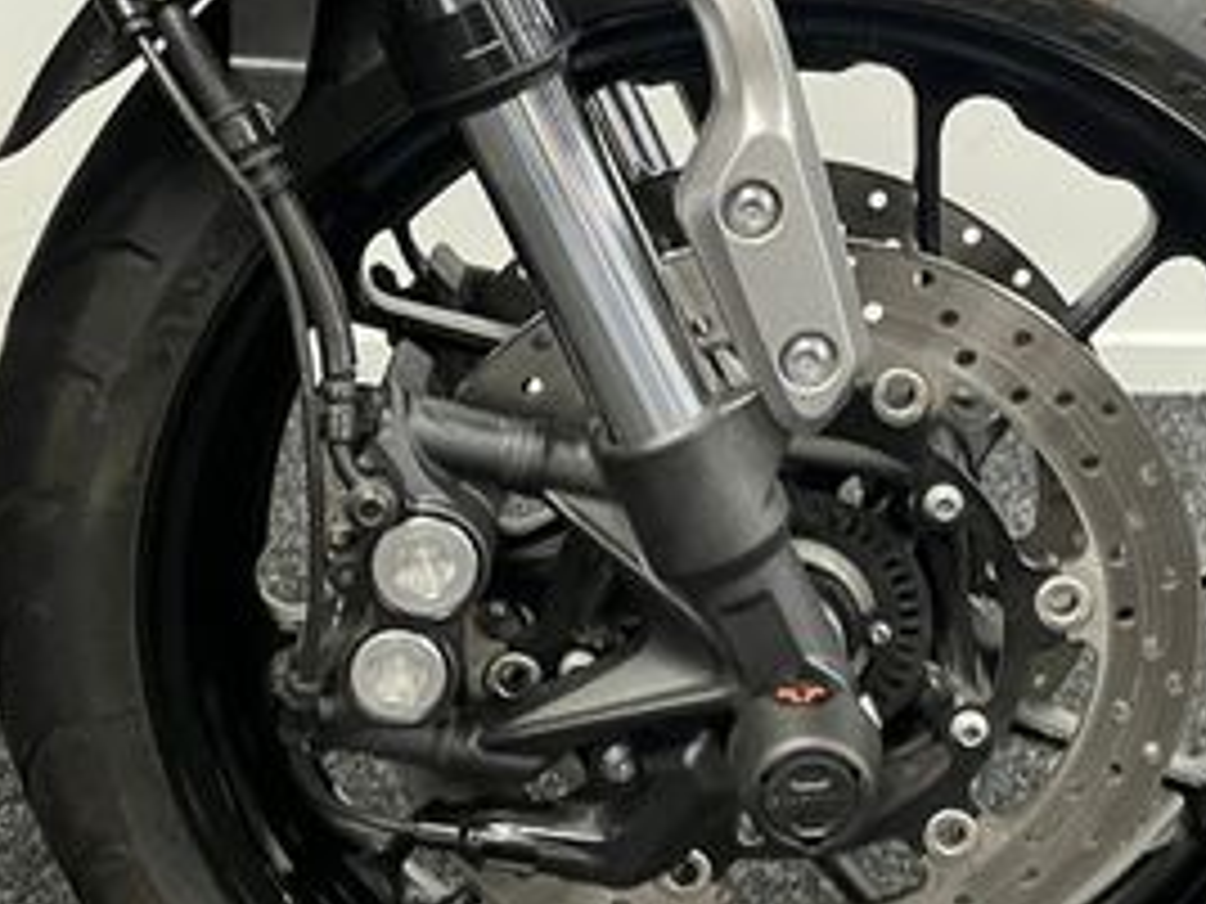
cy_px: 265
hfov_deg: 31.0
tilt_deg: -21.4
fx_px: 2160
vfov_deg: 23.5
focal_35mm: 62
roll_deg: -1.9
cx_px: 774
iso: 250
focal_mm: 5.1
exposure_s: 1/50
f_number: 1.6
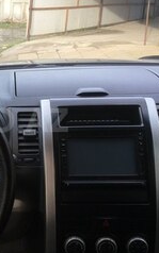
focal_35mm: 64
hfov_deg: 19.5
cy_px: 120
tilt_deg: -16.5
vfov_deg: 32.0
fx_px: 443
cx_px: -14
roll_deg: +0.1
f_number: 2.2
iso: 25
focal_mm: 4.15
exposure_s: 1/105
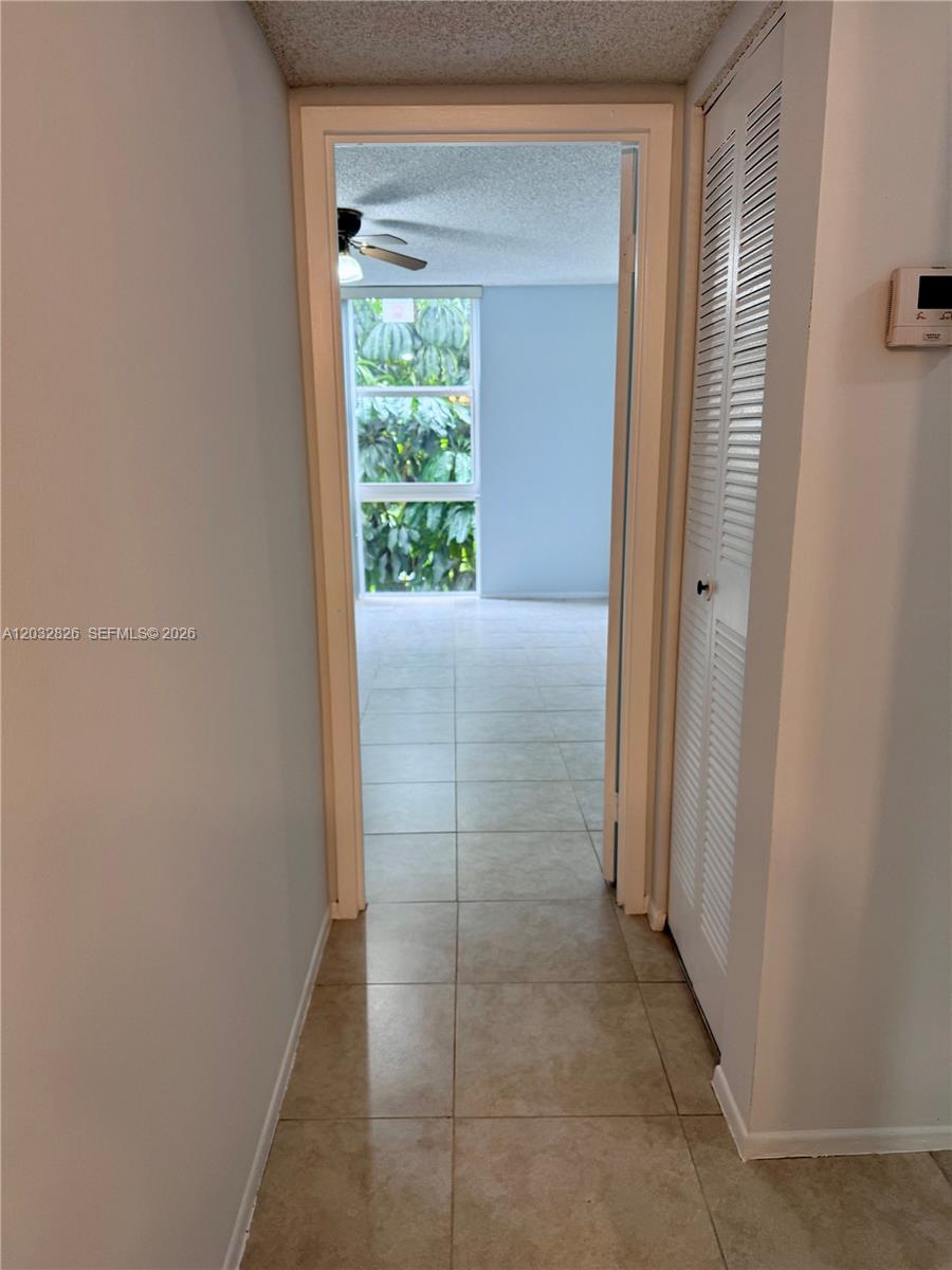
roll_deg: +1.5
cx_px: 476
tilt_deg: -14.1
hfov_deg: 56.8
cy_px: 635
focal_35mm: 24
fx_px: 880
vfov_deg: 71.6
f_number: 1.78
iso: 100
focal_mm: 6.76
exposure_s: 1/60
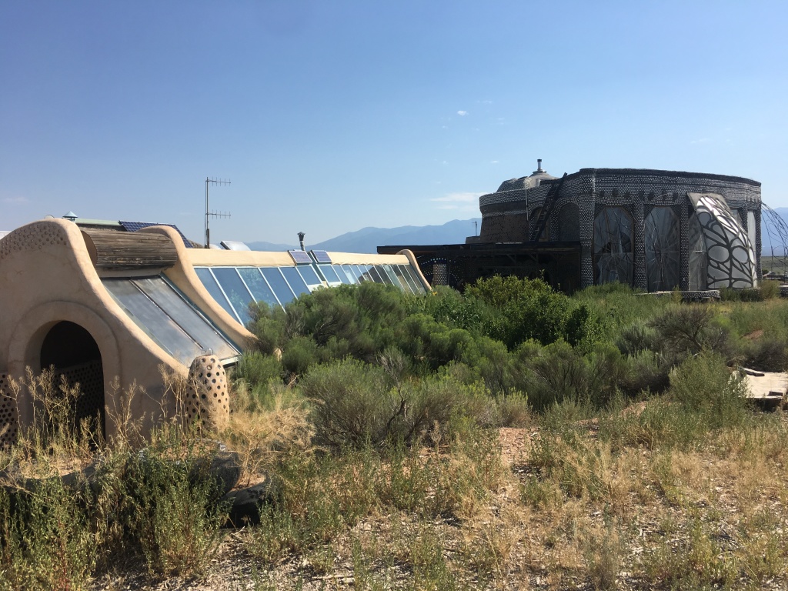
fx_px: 660
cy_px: 296
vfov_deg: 48.2
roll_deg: +2.0
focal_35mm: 29
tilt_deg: -2.0
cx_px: 394
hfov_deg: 61.7
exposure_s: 1/1972
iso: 25
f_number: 2.2
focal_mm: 4.15
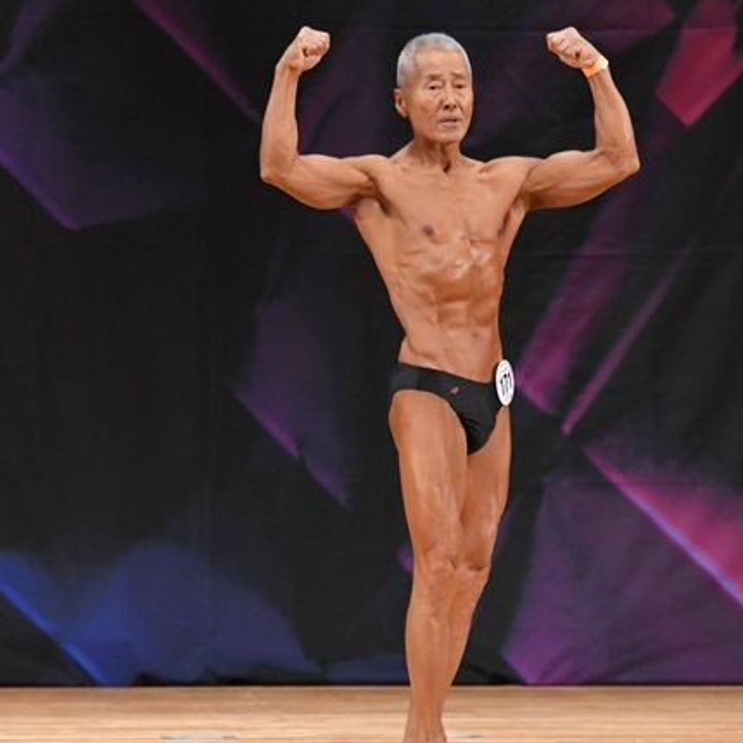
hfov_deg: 4.2
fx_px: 10029
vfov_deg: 4.2
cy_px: 377
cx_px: 421
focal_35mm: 413
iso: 3200
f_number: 5.6
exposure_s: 1/400
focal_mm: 180
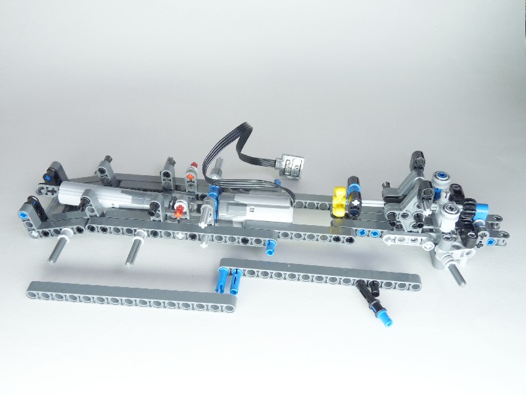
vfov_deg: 40.7
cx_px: 263
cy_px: 198
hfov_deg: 52.6
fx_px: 532
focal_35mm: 35
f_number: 3
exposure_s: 1/30
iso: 100
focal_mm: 6.2
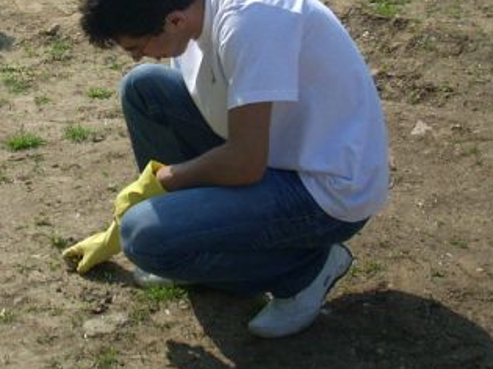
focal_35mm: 94
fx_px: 1338
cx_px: 50
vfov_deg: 15.1
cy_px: -92
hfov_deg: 20.5
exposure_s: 1/310
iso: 64
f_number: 5.6
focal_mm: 6.2
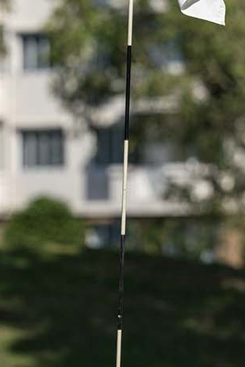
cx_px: 187
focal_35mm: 544
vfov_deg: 3.8
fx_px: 5549
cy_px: 165
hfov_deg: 2.5
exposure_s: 1/3200
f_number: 3.5
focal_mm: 175
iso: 125
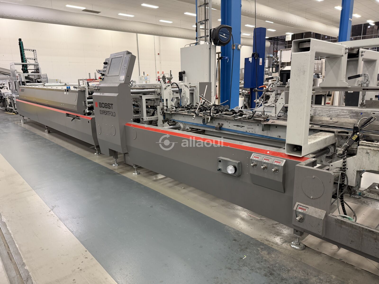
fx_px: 263
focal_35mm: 24
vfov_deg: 56.8
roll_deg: +1.7
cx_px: 190
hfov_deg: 71.6
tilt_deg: -12.9
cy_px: 142
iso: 160
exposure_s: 1/50
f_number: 1.78
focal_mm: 6.76
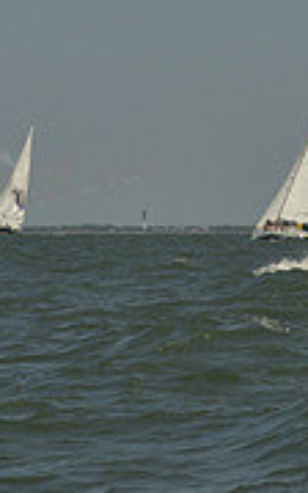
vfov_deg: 8.8
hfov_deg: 5.7
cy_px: -256
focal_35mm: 231
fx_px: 3100
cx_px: 298
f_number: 10
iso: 280
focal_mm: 70
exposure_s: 1/1000
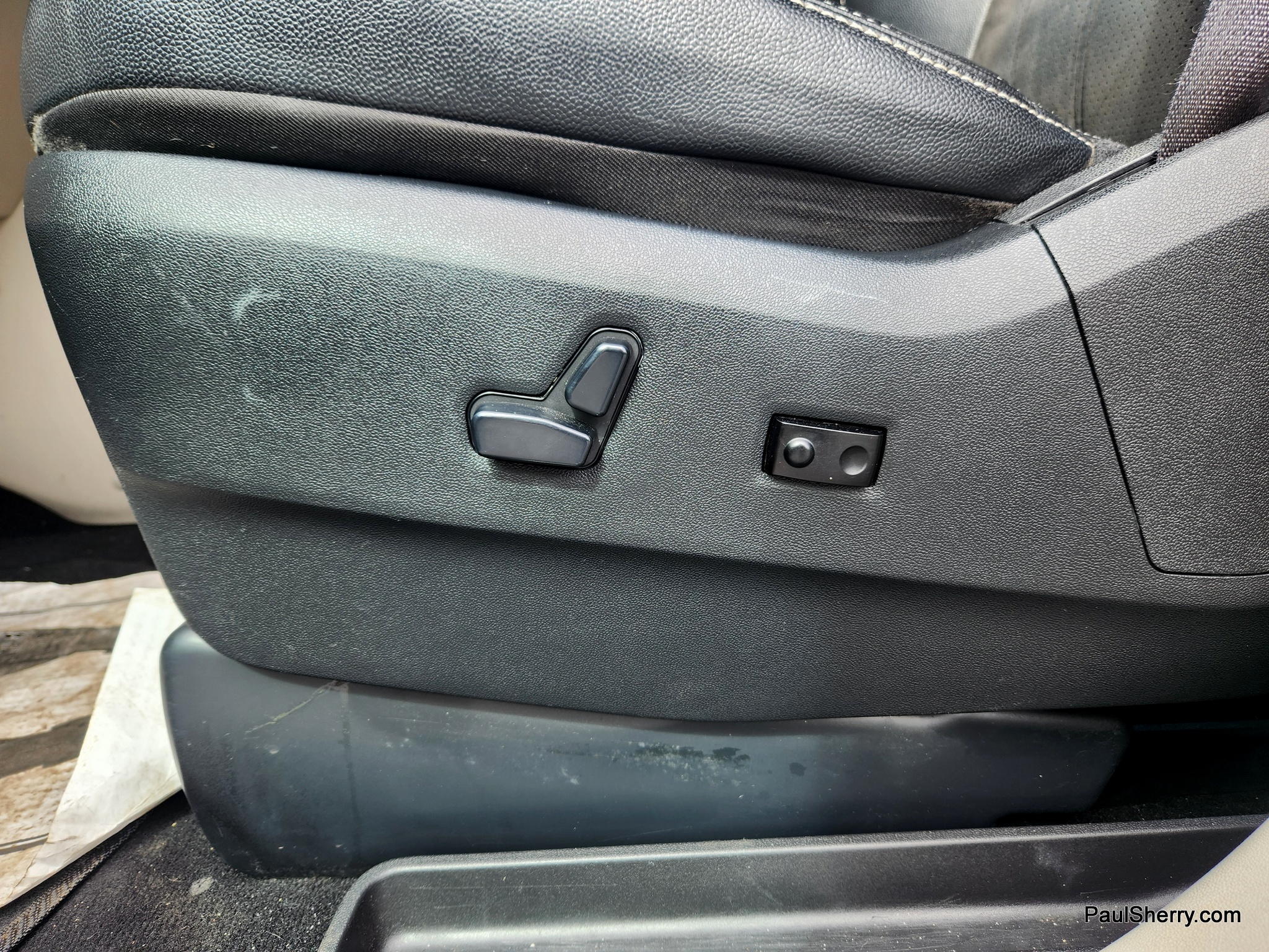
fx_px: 843
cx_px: 634
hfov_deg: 73.9
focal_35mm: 23
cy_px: 476
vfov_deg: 58.9
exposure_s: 1/180
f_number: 1.8
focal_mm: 5.4
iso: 32
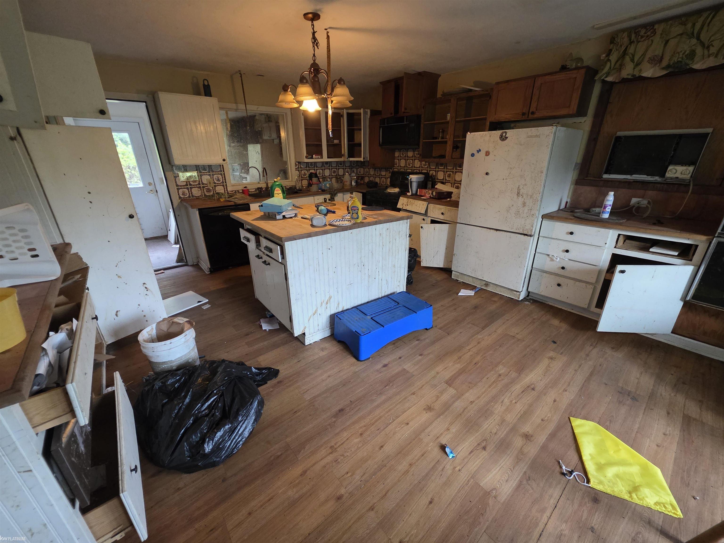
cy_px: 272
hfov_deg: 106.2
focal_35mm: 13
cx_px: 362
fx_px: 272
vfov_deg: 89.9
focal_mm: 2.2
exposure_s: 1/60
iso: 500
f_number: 1.9
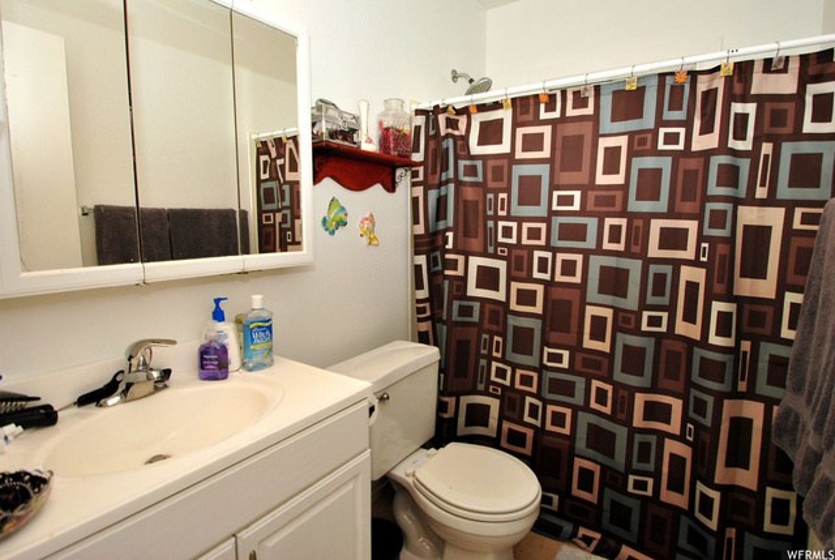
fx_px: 401
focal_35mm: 17
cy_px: 280
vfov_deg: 69.9
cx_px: 418
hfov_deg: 92.3
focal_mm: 11.5
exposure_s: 1/125
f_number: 4.5
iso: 200
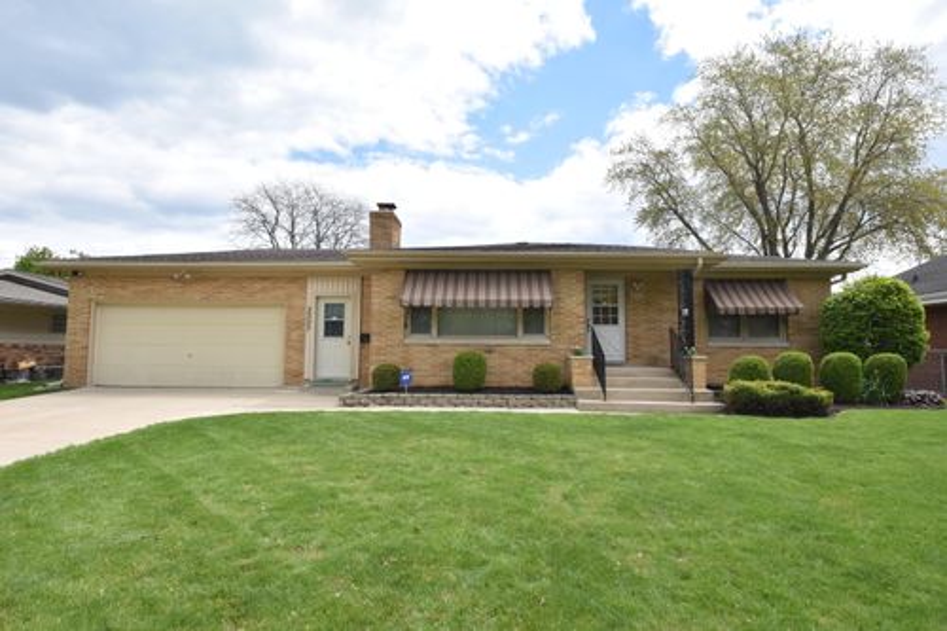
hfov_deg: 85.4
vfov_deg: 63.2
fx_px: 513
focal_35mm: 20
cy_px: 316
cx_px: 474
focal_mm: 13
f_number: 13
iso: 800
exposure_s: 1/640
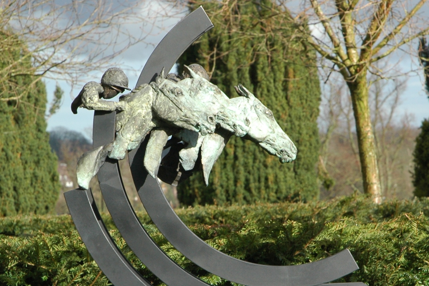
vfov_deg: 14.0
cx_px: 214
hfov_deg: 20.9
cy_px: 143
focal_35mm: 98
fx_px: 1162
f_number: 10
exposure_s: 1/160
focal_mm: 65
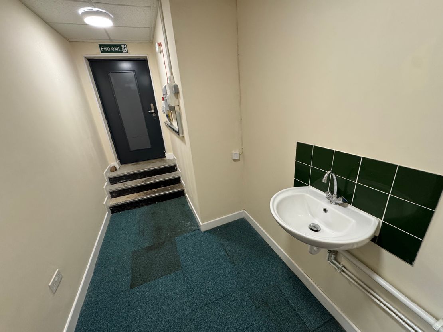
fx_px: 179
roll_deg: +5.2
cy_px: 166
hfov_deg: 102.1
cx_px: 222
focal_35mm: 14
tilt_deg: -19.3
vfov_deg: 85.7
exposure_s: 1/50
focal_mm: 2.22
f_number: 2.2
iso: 250
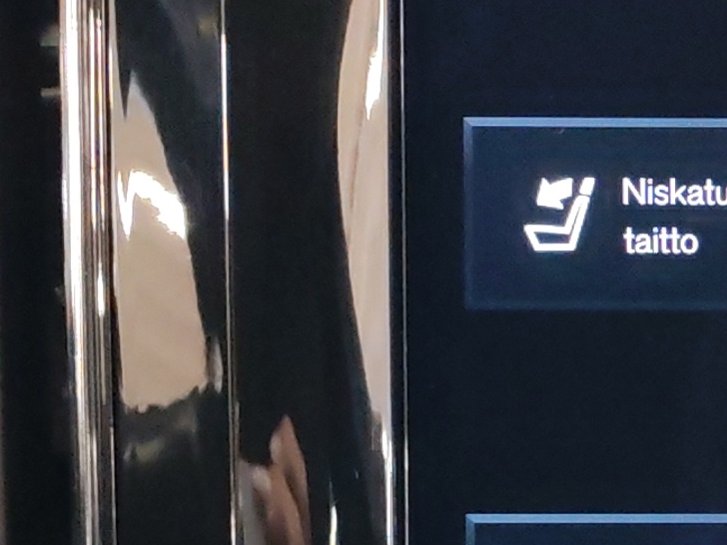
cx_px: 1077
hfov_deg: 12.4
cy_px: 607
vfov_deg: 9.7
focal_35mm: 152
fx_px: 3192
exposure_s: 1/33
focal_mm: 6.12
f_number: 1.9
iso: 2000
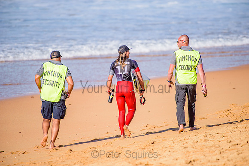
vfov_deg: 2.8
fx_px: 3459
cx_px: 124
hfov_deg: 4.1
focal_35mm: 500
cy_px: 83
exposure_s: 1/1600
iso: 200
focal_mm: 500
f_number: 5.6
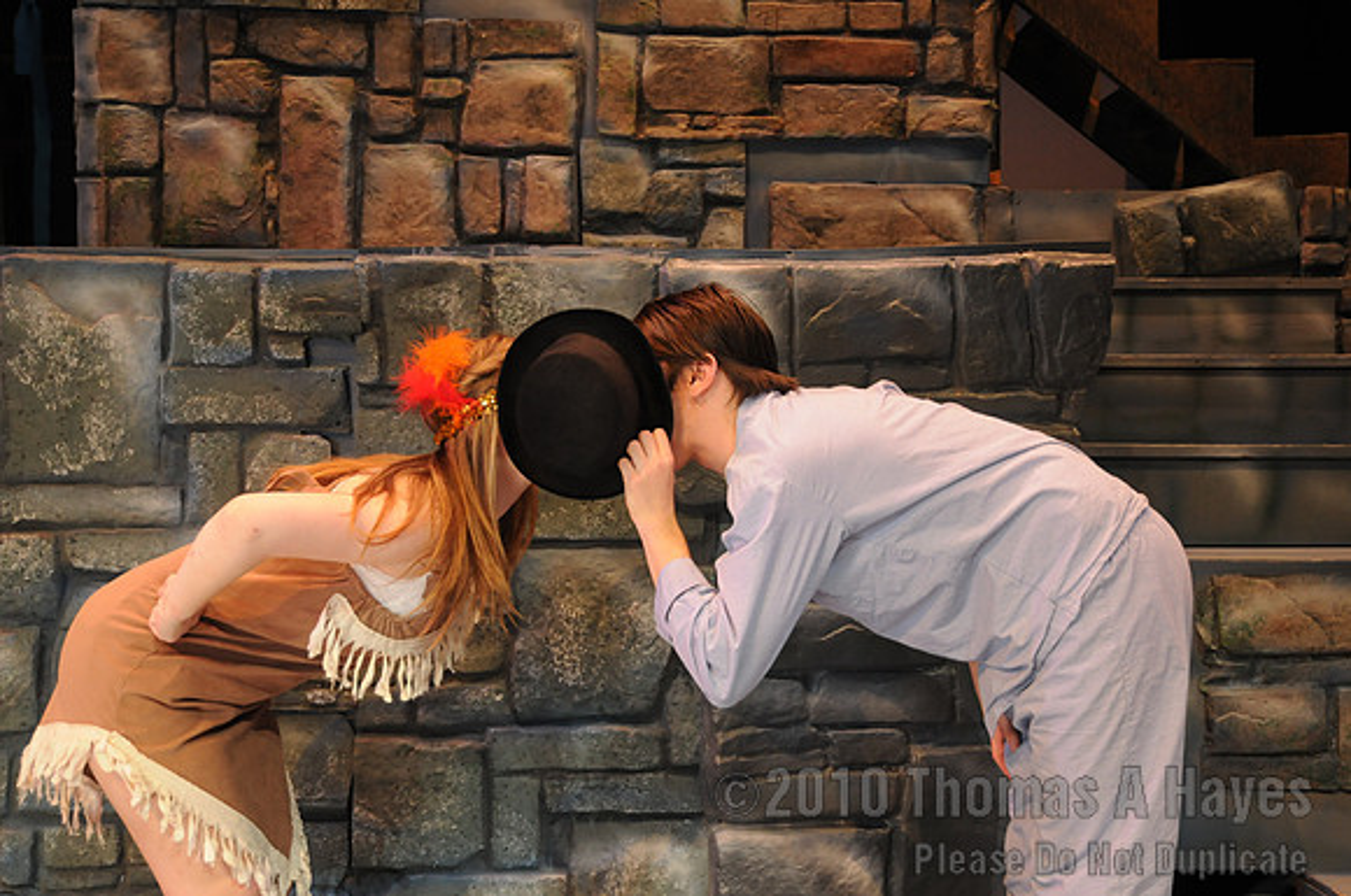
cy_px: 448
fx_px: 1574
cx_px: 676
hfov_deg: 46.5
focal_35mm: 42
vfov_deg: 31.8
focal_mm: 28
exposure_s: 1/60
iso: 800
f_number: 4.2
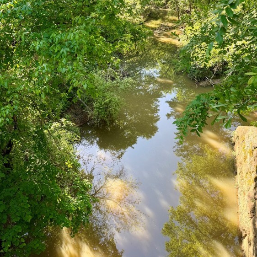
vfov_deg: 54.9
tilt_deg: -28.5
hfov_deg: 55.6
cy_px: 95
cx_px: 129
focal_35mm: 29
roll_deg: +2.8
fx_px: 244
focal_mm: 6.76
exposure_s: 1/185
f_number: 1.78
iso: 80
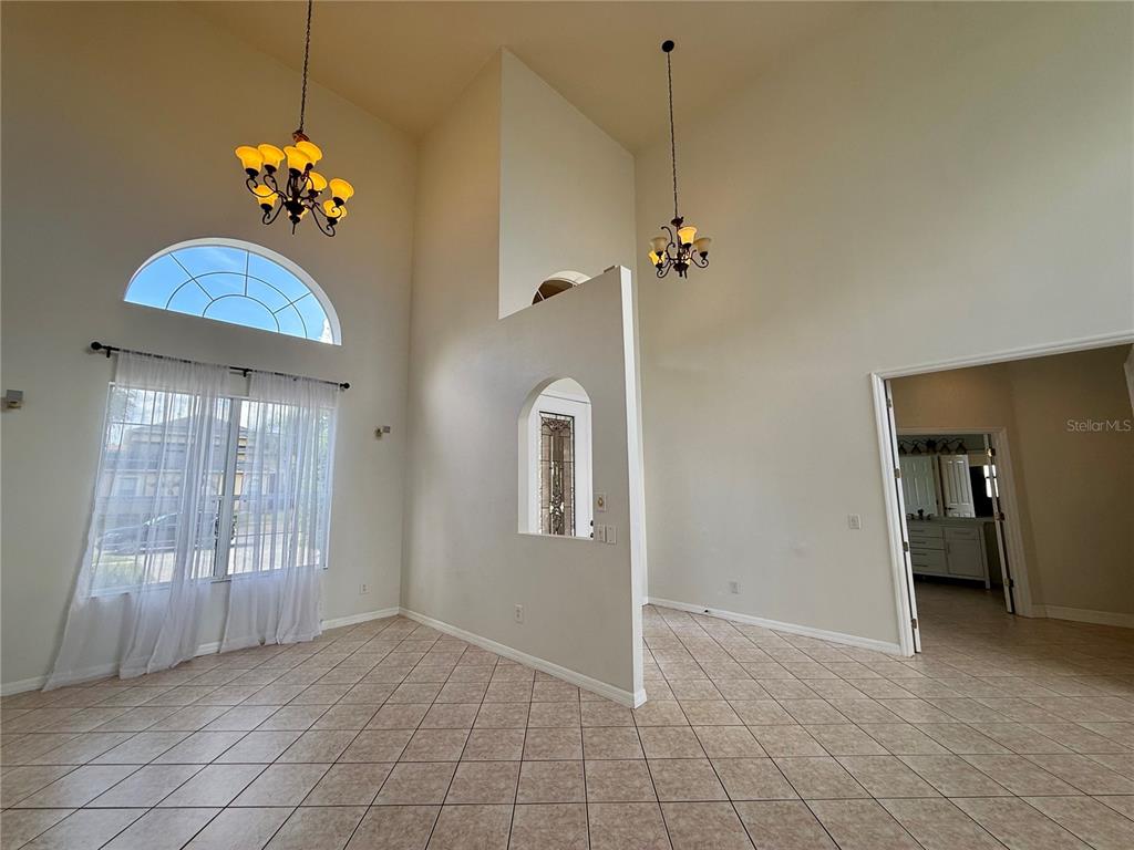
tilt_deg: +7.9
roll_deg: +1.2
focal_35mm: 14
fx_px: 459
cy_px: 425
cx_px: 567
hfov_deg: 102.1
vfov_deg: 85.7
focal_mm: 2.22
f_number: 2.2
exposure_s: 1/180
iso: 64
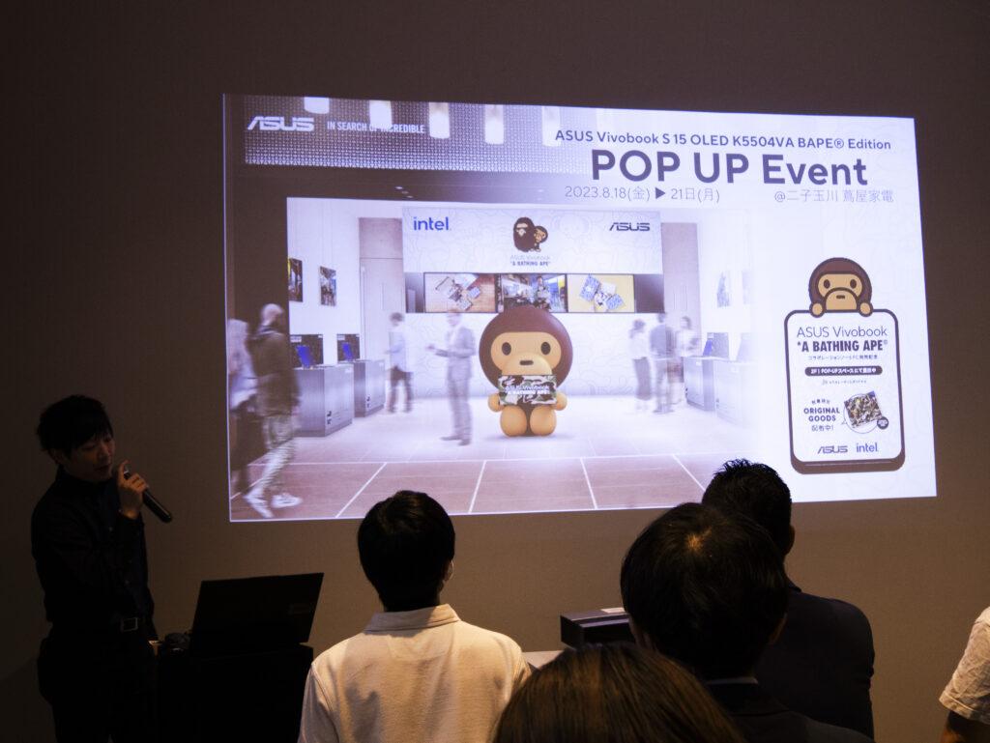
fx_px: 1574
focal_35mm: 55
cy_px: 372
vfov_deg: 26.6
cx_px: 495
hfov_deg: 34.9
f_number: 3.5
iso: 800
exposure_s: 1/60
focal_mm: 14
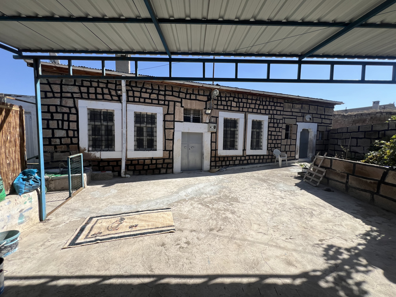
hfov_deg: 106.2
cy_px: 148
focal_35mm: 13
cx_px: 198
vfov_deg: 89.9
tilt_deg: -2.0
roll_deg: -1.0
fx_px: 149
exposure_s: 1/1357
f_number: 1.8
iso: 32
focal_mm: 1.57
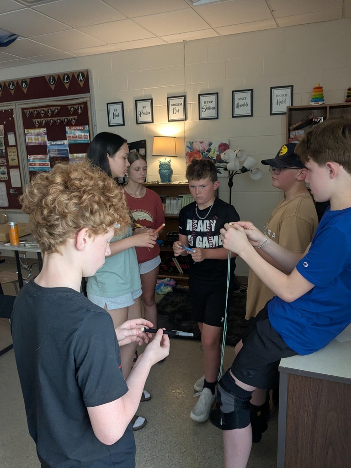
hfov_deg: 51.4
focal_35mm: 27
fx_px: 365
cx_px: 176
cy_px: 234
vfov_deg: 65.3
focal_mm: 4.38
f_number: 1.73
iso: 232
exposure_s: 1/120
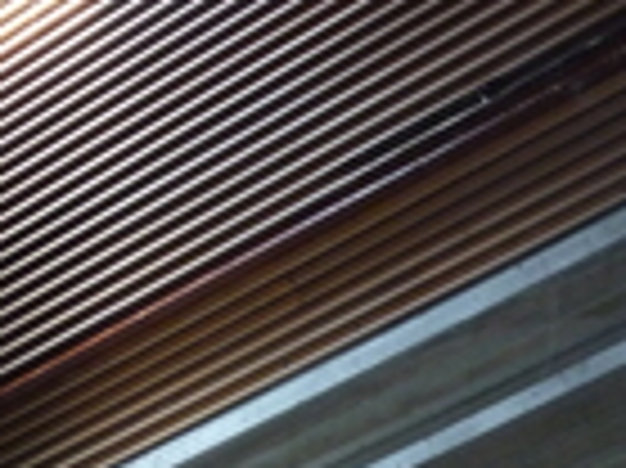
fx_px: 1301
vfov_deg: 18.9
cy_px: -148
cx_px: 14
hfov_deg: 25.8
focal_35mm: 72
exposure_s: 1/30
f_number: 2.8
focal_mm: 4.4
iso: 320
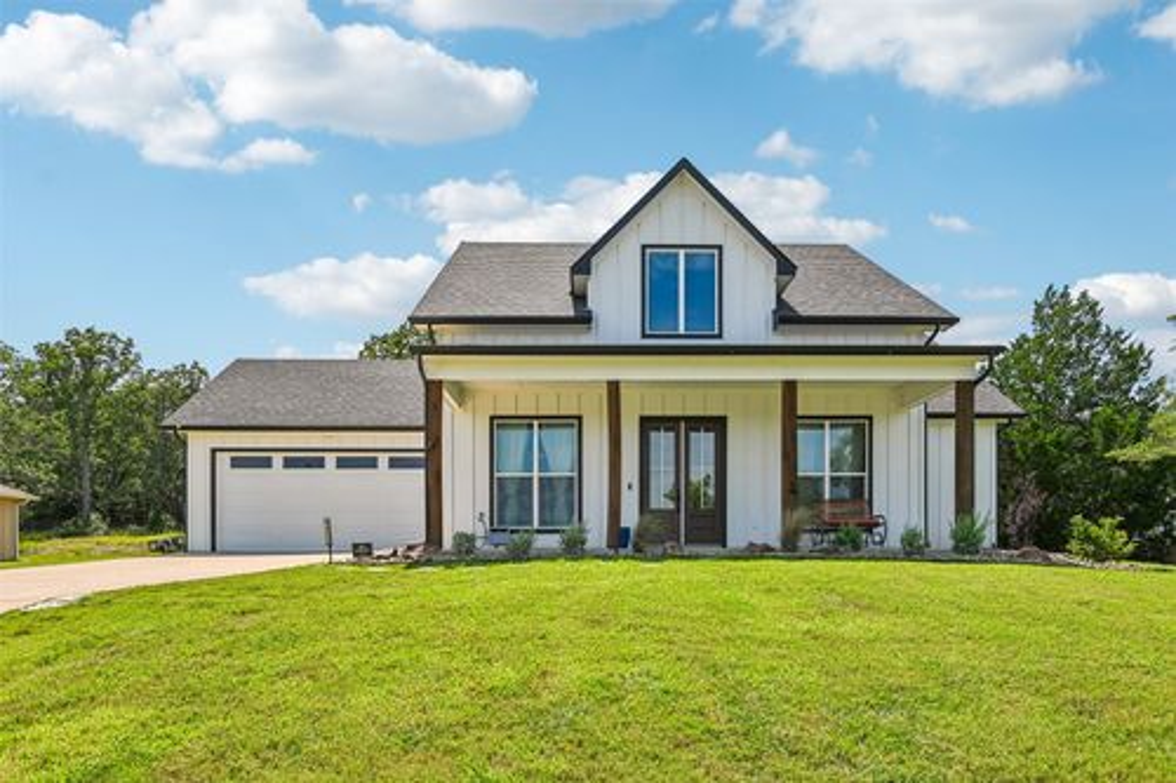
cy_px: 392
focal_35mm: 20
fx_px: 653
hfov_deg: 84.0
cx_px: 588
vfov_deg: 61.9
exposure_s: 1/1250
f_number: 8
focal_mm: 20
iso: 400
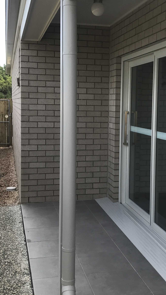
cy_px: 137
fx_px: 399
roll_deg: -0.2
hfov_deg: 23.5
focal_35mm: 51
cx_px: 102
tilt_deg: -4.2
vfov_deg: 40.6
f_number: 1.8
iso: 20
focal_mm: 3.99
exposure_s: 1/742
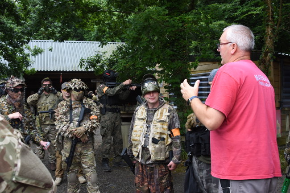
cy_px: 96
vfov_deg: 31.9
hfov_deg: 46.4
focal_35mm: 42
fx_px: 338
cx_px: 145
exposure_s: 1/100
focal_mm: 28
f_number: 5.6
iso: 500
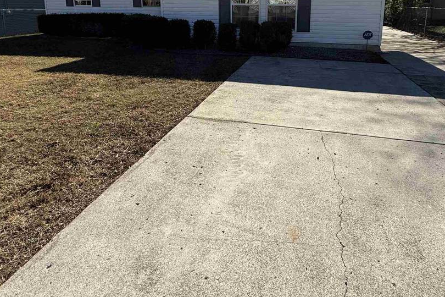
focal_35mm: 23
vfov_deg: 50.9
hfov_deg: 75.8
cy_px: 50
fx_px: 284
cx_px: 248
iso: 50
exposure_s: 1/2165
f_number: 2.2
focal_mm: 2.22
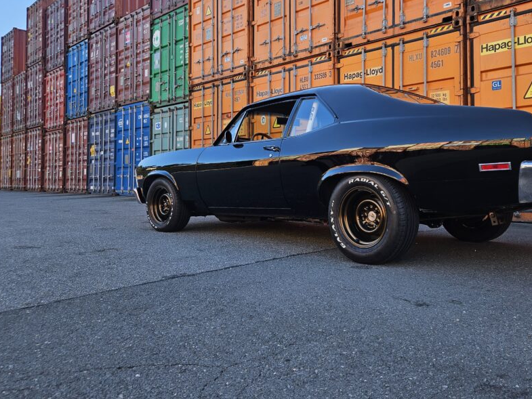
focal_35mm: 30
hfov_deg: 59.5
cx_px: 318
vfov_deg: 46.6
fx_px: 461
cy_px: 161
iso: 25
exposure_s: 1/249
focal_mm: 5.4
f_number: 1.8
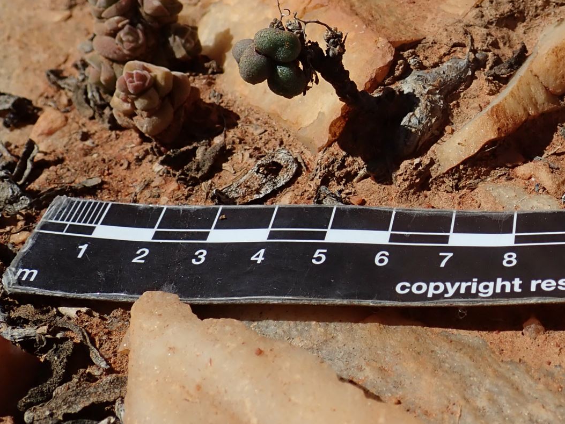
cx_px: 467
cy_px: 92
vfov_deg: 25.3
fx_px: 930
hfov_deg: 32.7
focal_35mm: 57
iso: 100
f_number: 9
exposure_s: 1/250
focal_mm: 5.5
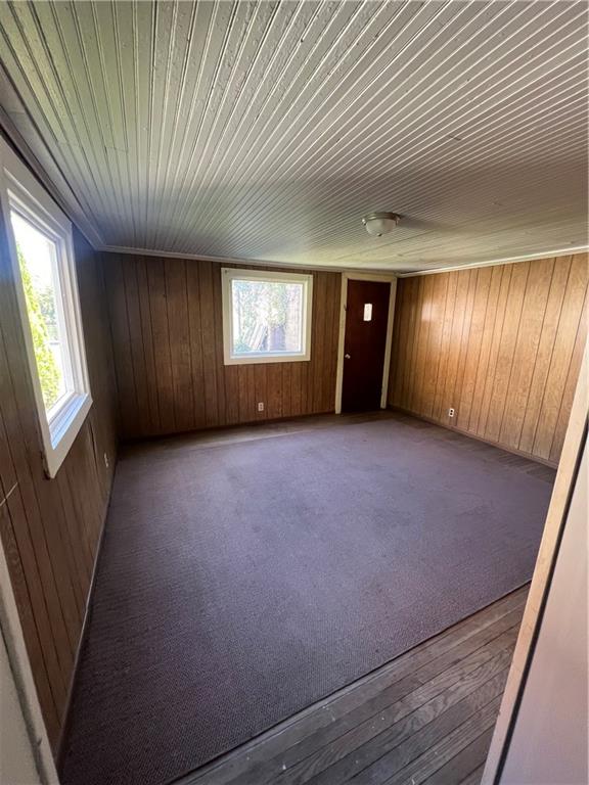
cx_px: 294
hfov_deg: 89.9
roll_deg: -1.9
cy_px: 392
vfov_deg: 106.2
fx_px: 295
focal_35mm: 13
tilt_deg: -13.3
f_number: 1.8
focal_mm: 1.57
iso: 250
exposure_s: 1/83
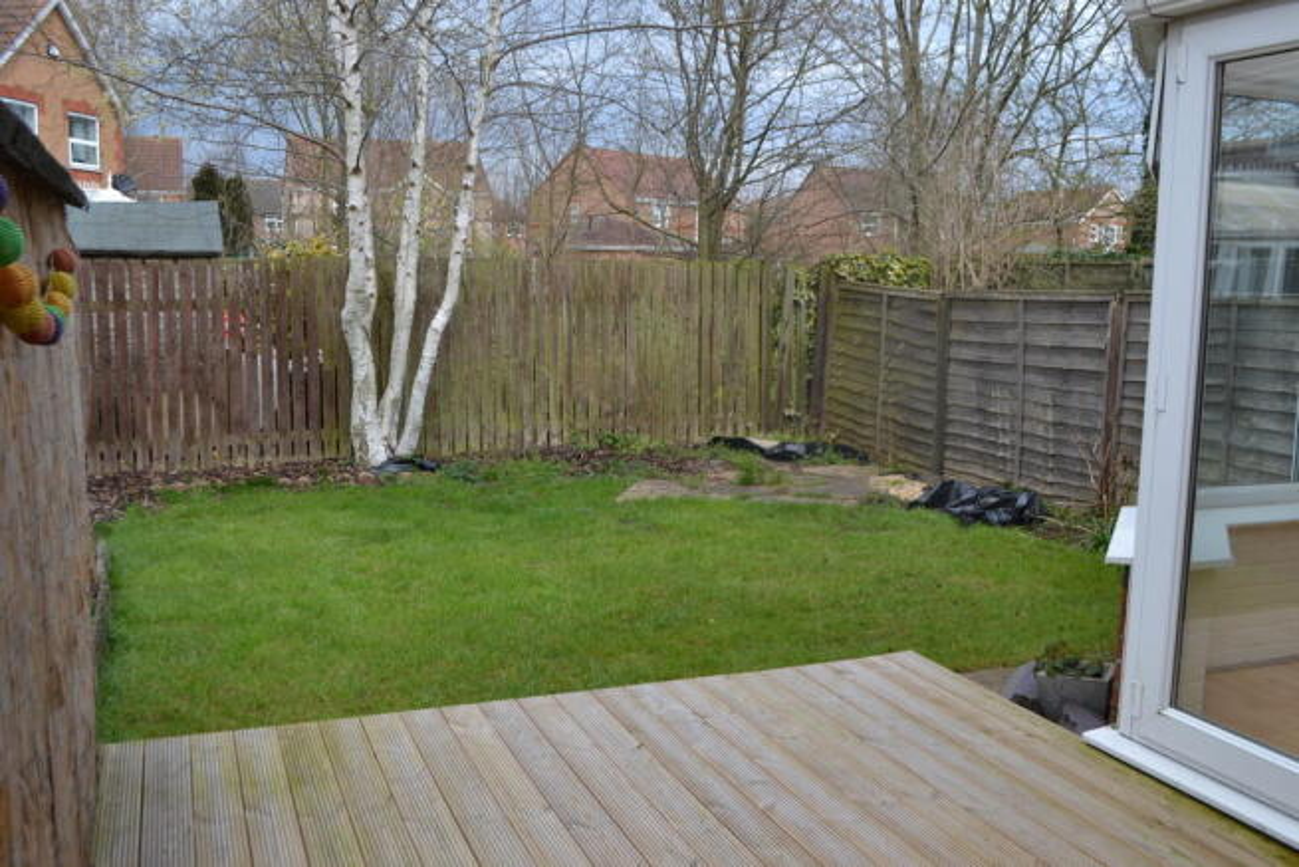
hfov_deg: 57.2
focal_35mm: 33
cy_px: 434
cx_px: 650
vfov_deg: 40.0
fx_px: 1191
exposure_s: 1/125
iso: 100
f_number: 5.6
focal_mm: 22
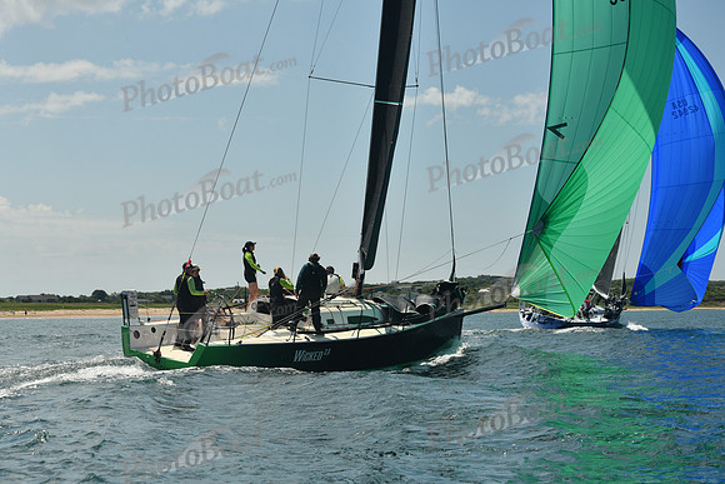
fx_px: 1410
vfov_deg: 19.5
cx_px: 362
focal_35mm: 70
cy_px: 242
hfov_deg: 28.8
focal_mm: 70
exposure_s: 1/640
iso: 320
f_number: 9
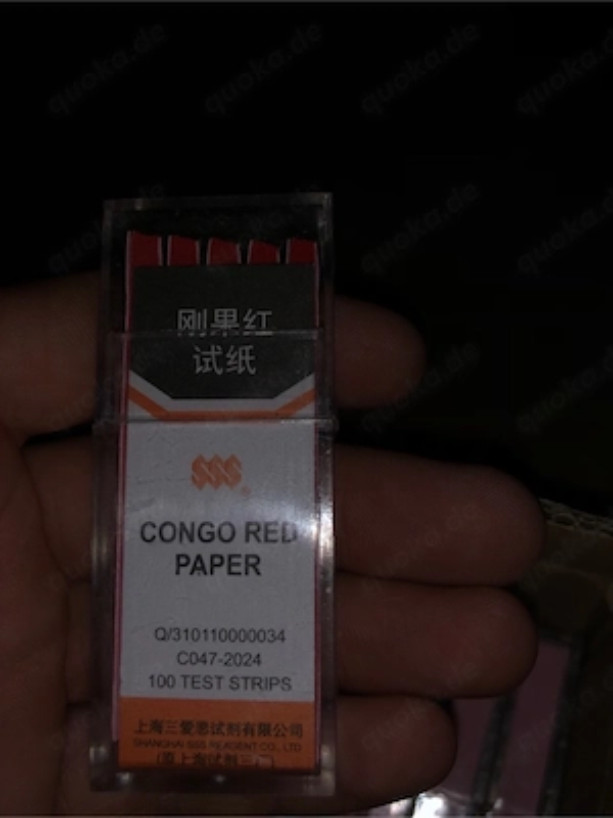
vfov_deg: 63.4
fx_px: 661
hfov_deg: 49.7
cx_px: 306
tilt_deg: -60.1
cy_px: 409
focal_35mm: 28
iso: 20
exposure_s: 1/47
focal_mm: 4
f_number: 1.8
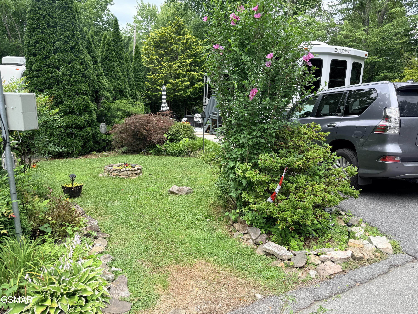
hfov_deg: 71.6
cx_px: 209
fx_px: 290
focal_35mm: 24
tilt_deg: -10.3
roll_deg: -2.5
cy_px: 157
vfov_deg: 56.8
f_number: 1.78
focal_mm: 6.76
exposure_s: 1/1005
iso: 80
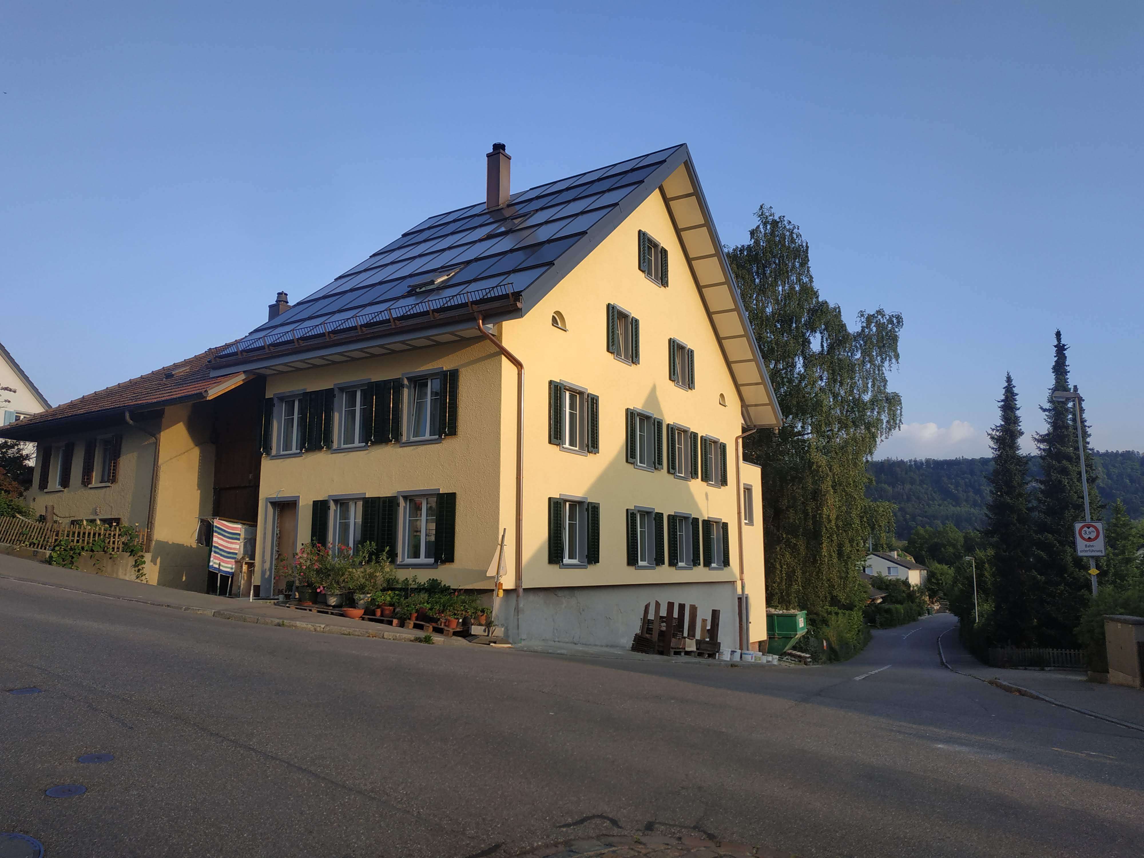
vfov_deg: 56.8
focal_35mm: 24
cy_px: 429
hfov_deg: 71.6
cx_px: 572
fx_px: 793
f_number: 1.9
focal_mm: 3.94
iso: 100
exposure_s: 1/875
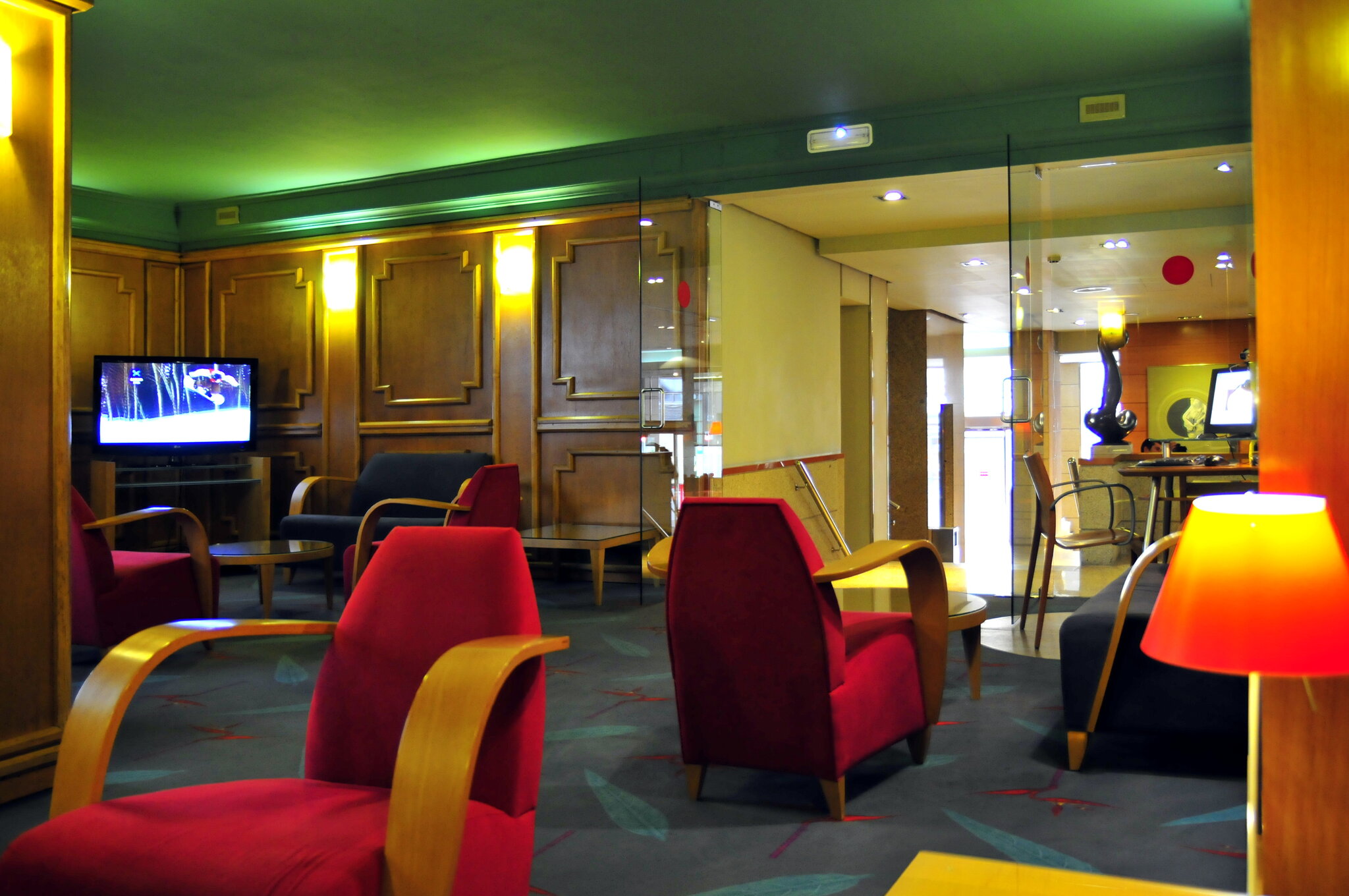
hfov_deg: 62.0
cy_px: 448
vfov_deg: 43.5
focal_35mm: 30
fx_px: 1123
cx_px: 674
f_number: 2.8
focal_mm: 20
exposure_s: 1/30
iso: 800
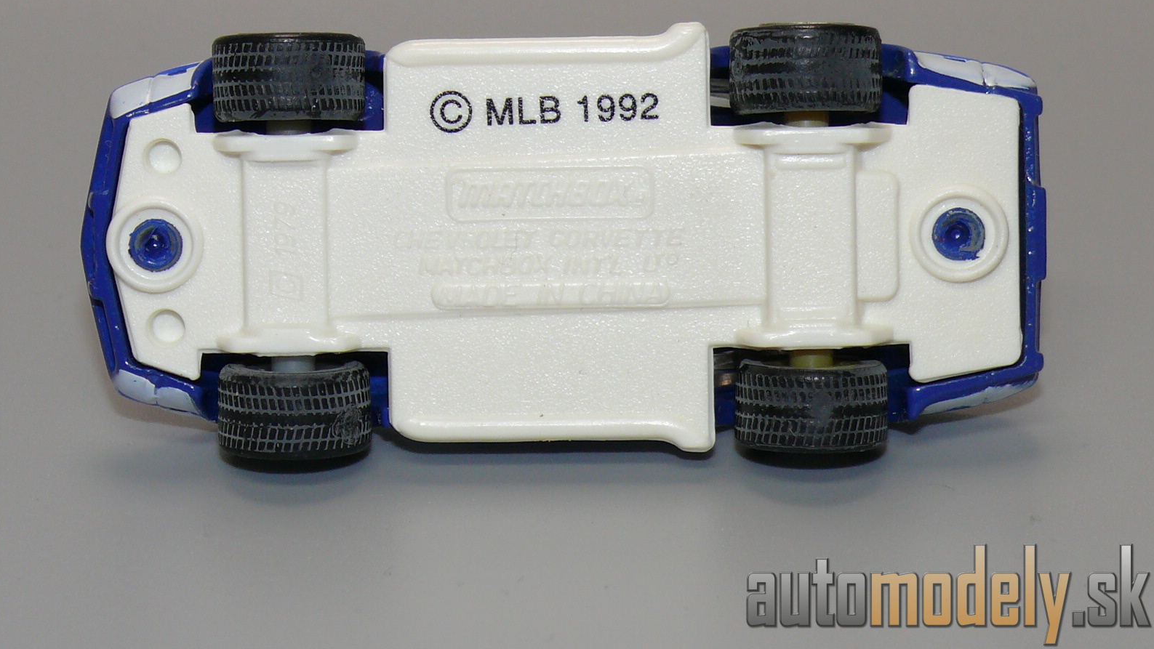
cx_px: 579
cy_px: 219
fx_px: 3764
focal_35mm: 123
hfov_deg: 17.4
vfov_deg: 9.9
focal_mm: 14.2
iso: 100
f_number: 4
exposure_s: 1/30
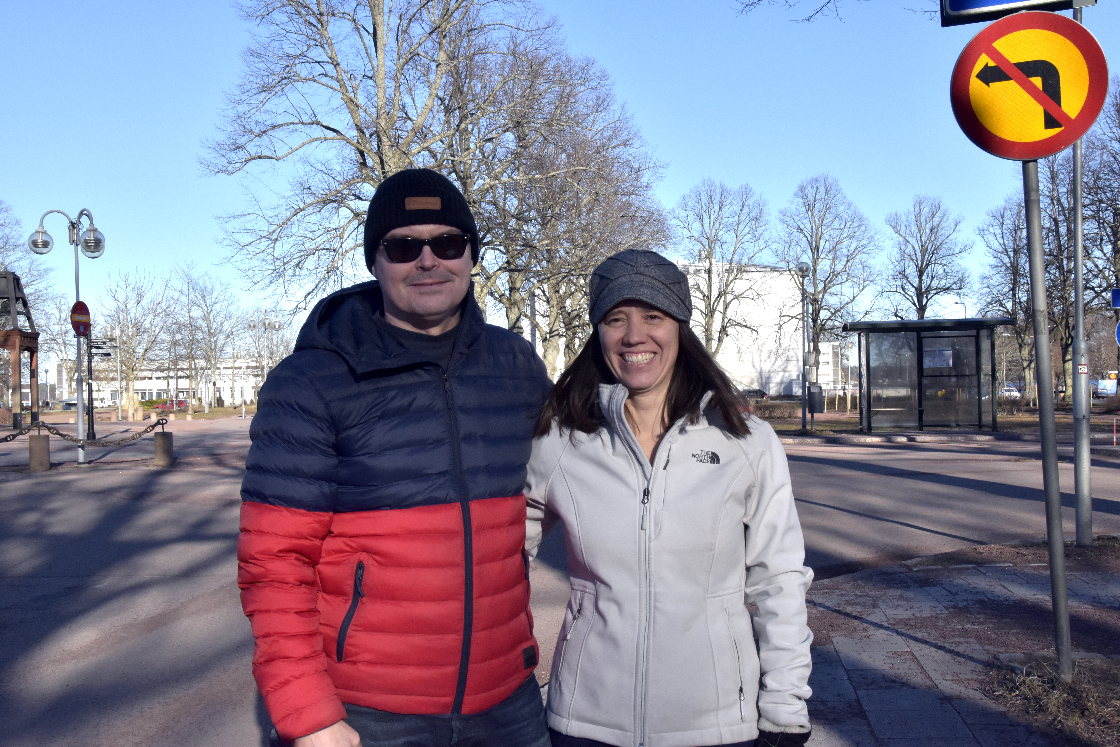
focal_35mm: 39
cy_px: 374
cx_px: 560
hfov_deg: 49.6
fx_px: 1213
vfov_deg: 34.2
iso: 1000
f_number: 16
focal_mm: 26
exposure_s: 1/1000
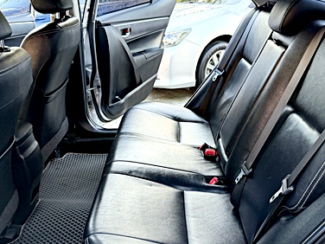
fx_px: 319
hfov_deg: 53.9
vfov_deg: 41.7
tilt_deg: -24.7
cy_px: 134
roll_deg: +1.2
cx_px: 177
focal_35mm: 34
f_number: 1.78
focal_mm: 6.76
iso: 200
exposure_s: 1/141
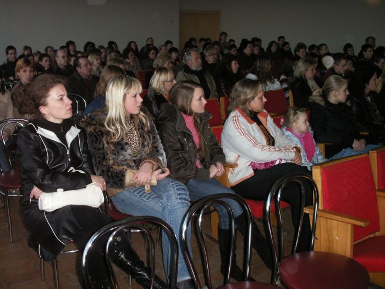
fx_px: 412
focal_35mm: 37
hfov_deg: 50.1
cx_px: 192
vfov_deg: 38.7
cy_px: 144
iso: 160
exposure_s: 1/40
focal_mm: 7.7
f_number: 3.5
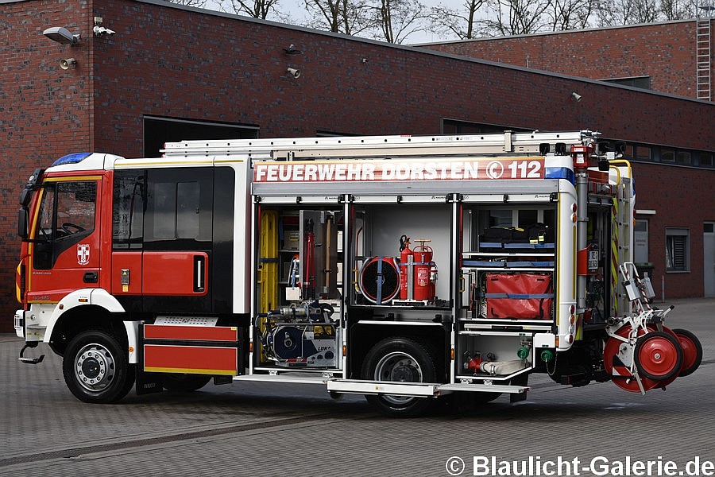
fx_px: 1589
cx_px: 358
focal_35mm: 80
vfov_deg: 17.1
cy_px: 238
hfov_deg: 25.4
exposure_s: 1/250
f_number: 8
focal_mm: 80
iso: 220
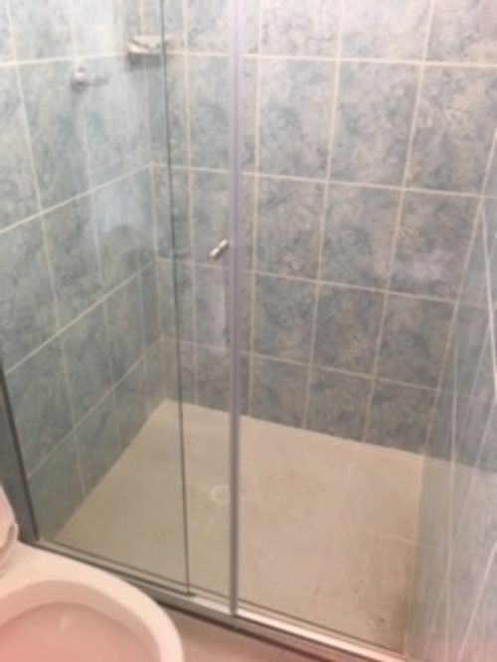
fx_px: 555
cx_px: 248
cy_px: 331
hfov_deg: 48.2
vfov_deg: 61.7
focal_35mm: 29
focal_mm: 4.15
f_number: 2.2
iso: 100
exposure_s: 1/30
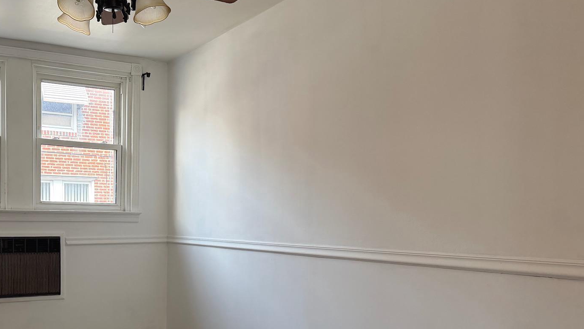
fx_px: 604
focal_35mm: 39
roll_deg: -0.3
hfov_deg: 50.6
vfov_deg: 30.0
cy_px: 241
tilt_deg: -2.4
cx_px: 192
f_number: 1.78
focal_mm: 6.76
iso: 200
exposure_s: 1/155
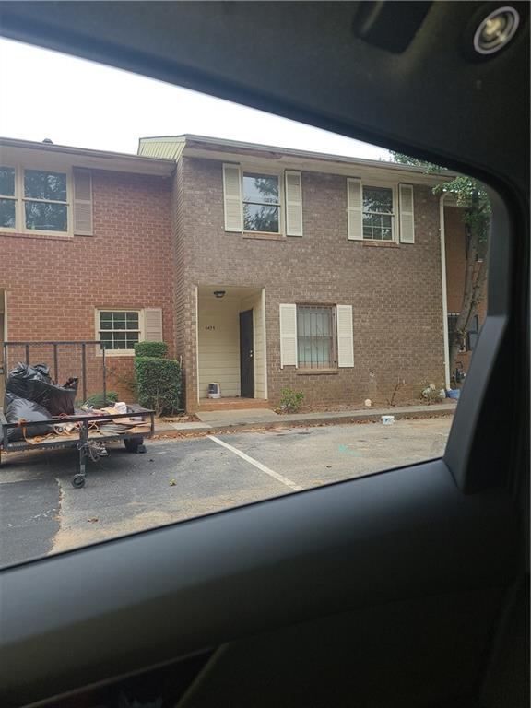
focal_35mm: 25
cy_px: 354
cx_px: 266
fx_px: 511
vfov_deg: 69.4
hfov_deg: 54.9
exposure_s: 1/60
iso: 50
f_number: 1.8
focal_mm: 7
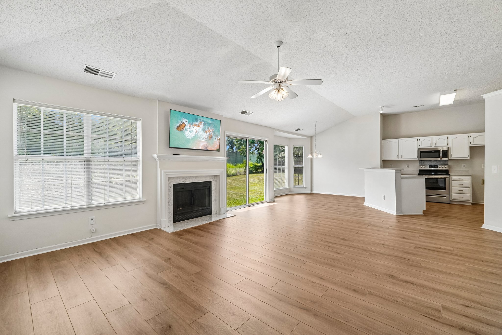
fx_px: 209
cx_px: 251
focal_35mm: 15
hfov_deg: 100.4
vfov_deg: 77.3
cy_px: 168
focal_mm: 10
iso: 250
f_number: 8
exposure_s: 1/30
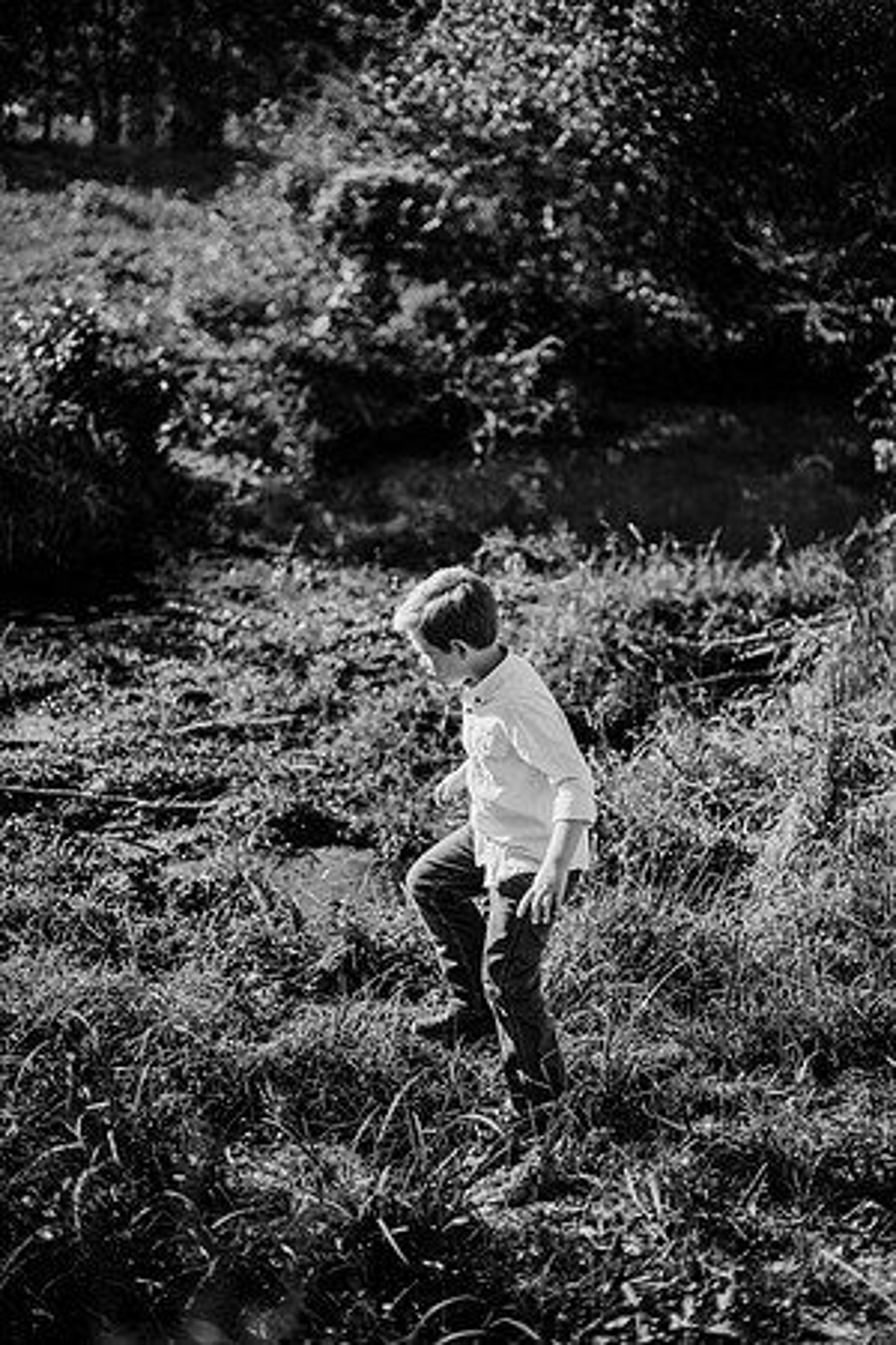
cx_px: 448
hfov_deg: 27.0
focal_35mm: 50
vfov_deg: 39.6
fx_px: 1867
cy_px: 672
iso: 200
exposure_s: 1/2500
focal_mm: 50
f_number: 2
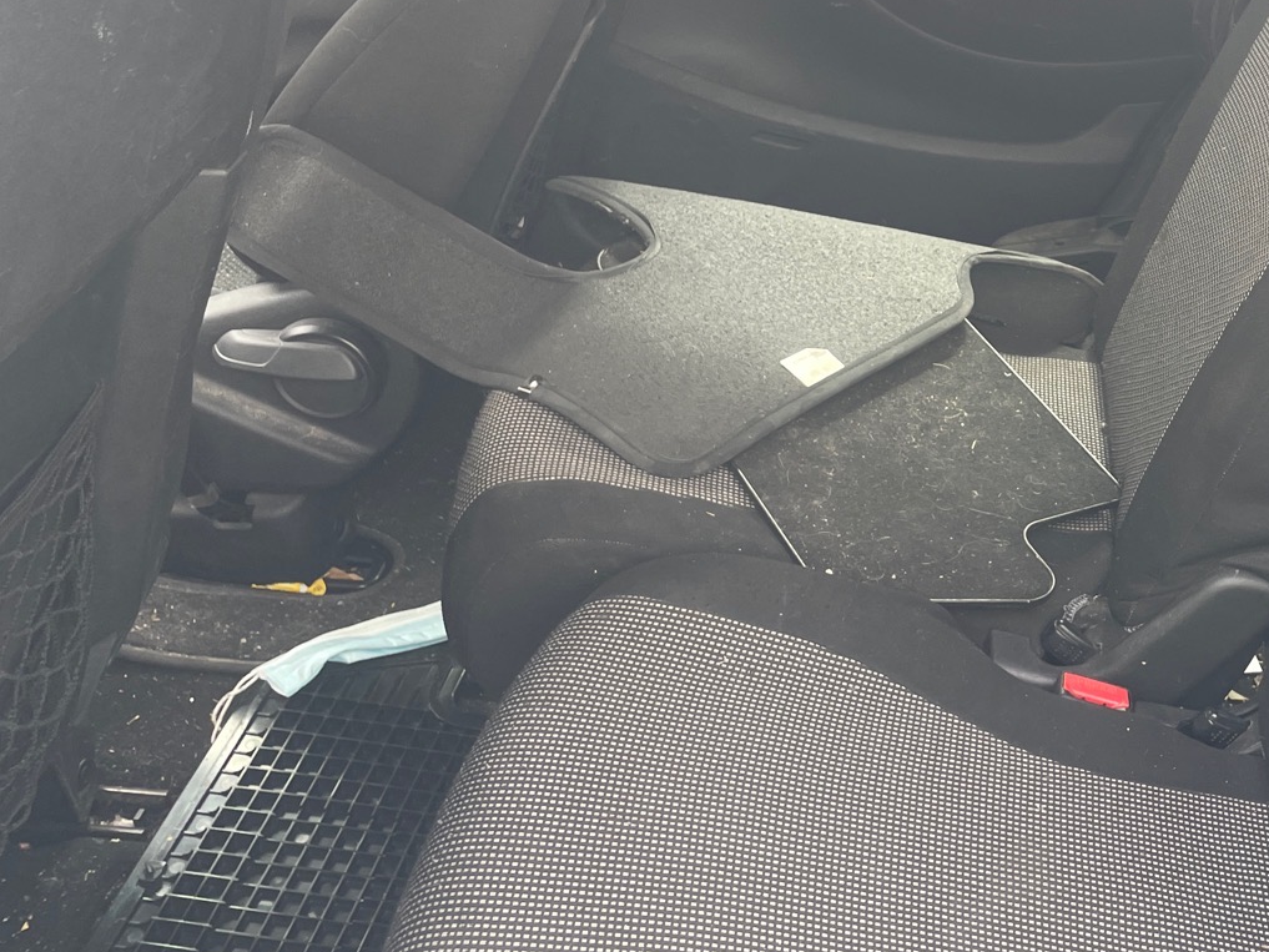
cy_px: 226
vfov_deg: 30.9
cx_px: 1023
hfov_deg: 39.5
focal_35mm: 46
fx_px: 1687
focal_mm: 4.2
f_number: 1.6
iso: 80
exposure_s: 1/121
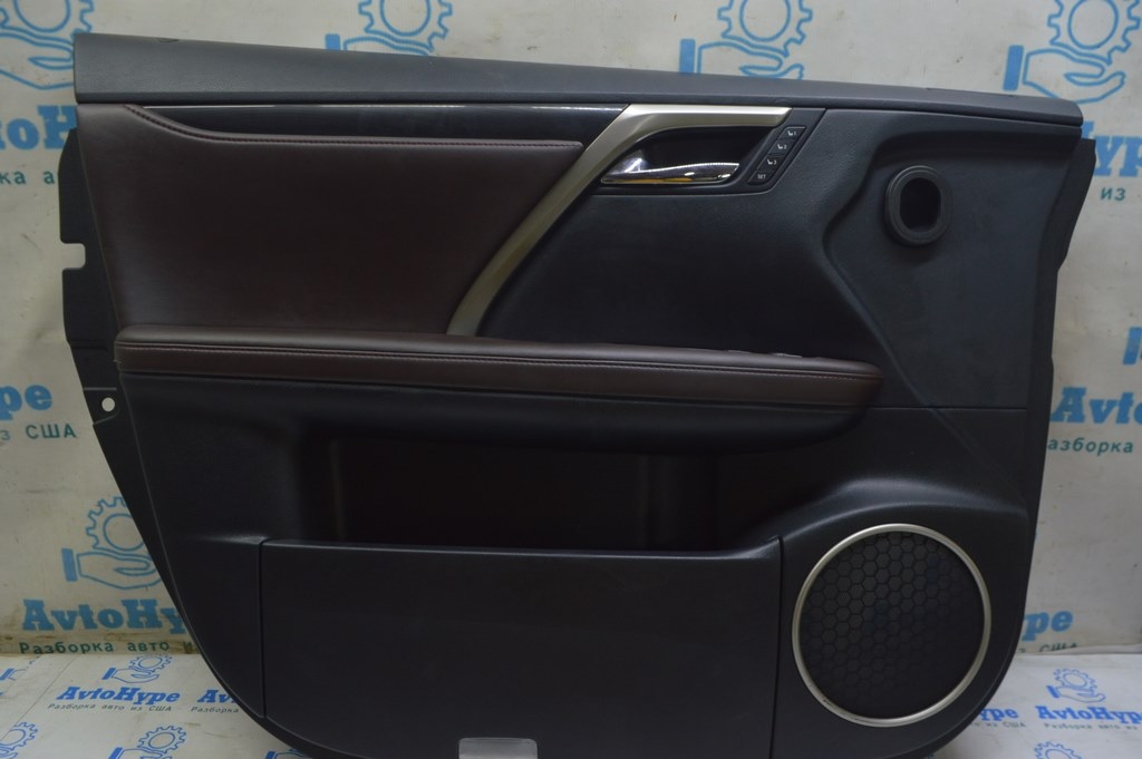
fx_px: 856
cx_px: 571
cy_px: 380
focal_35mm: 27
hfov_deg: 67.4
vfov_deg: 47.9
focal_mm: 18
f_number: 5.6
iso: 400
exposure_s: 1/25
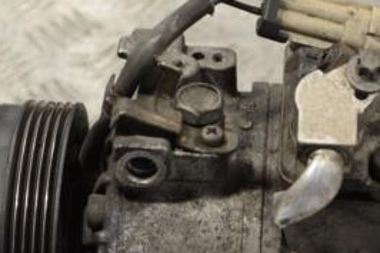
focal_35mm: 152
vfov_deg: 9.0
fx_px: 1605
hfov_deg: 13.5
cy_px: 192
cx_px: 226
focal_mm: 45
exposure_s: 1/30
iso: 220
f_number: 5.3
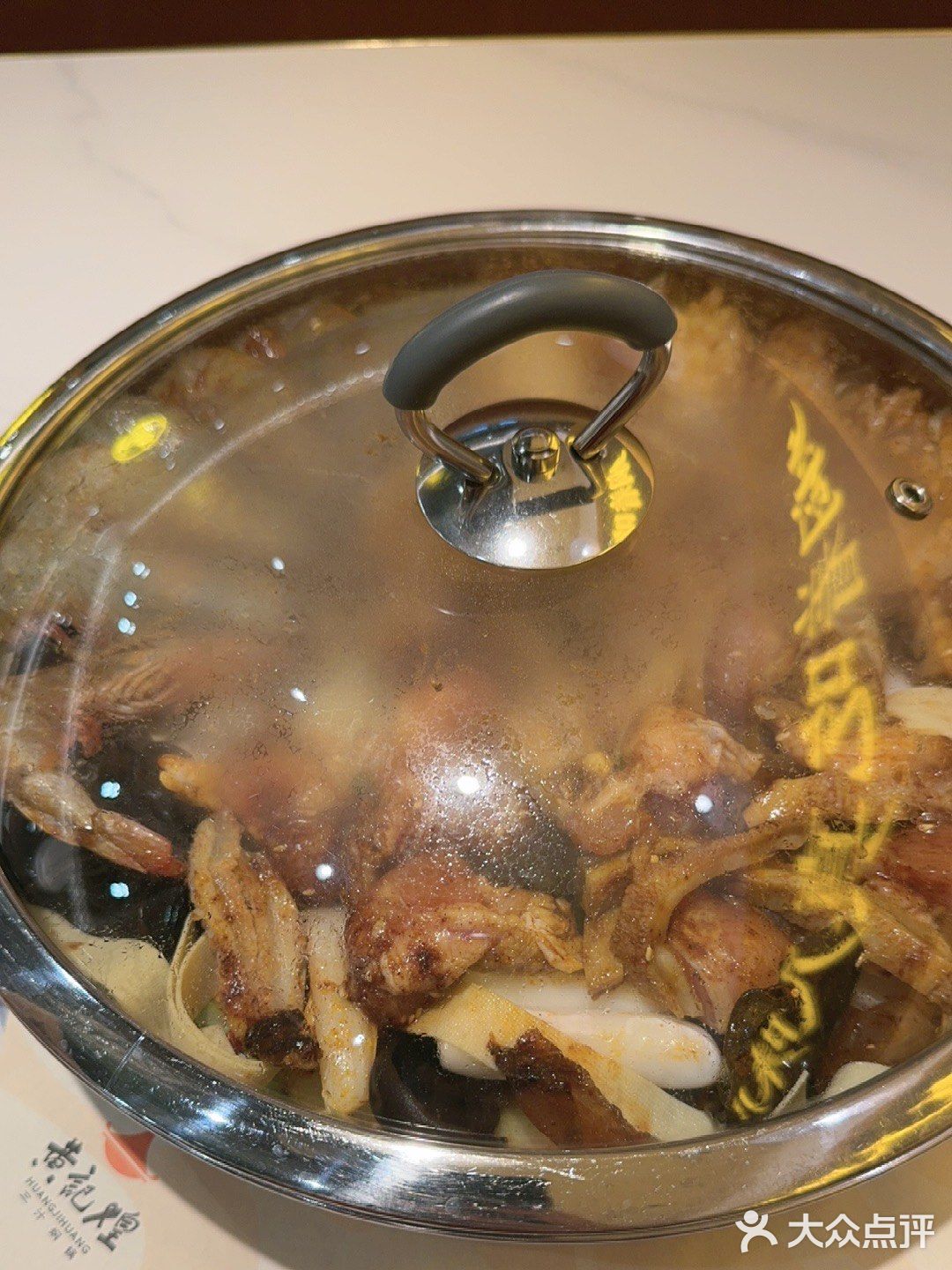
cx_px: 476
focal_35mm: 25
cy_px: 635
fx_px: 917
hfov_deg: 54.9
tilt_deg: -59.2
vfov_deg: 69.4
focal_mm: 6.86
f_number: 1.78
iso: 80
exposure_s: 1/146
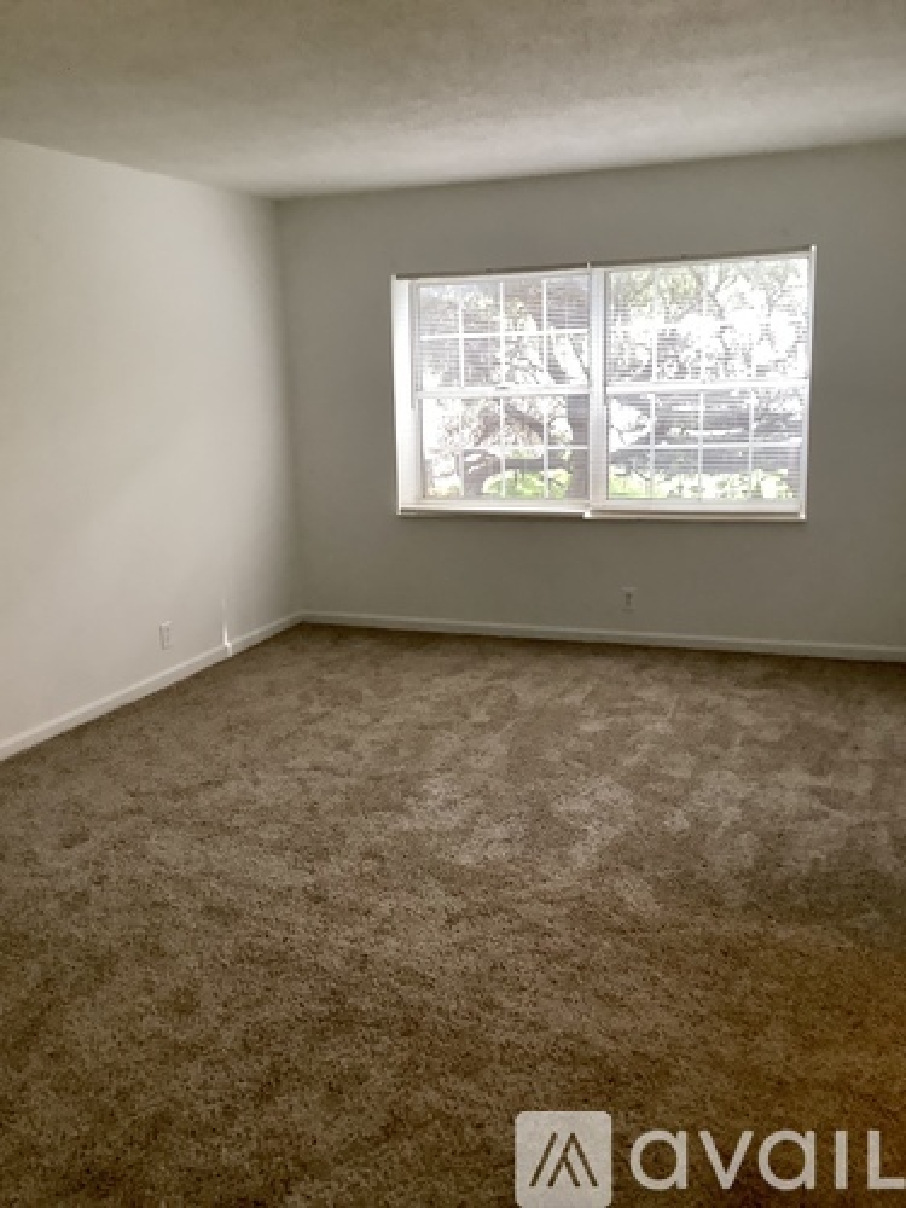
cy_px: 604
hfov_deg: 45.4
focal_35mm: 31
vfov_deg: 58.4
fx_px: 1082
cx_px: 453
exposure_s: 1/50
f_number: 2.4
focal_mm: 3.3
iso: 250
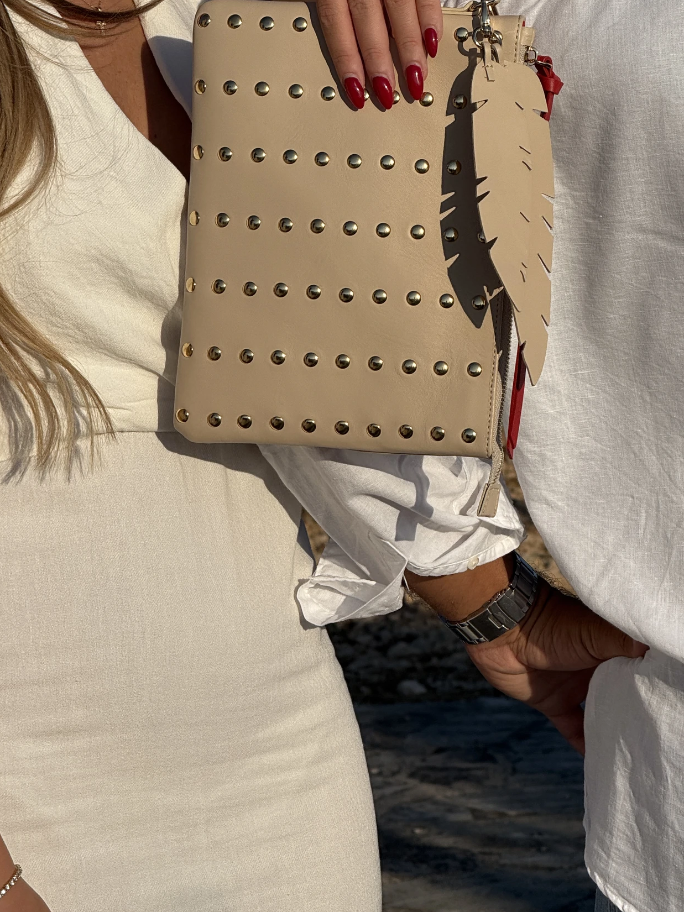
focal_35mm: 154
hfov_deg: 9.6
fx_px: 4058
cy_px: 336
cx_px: 398
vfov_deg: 12.8
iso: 50
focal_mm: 15.66
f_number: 2.8
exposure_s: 1/3344
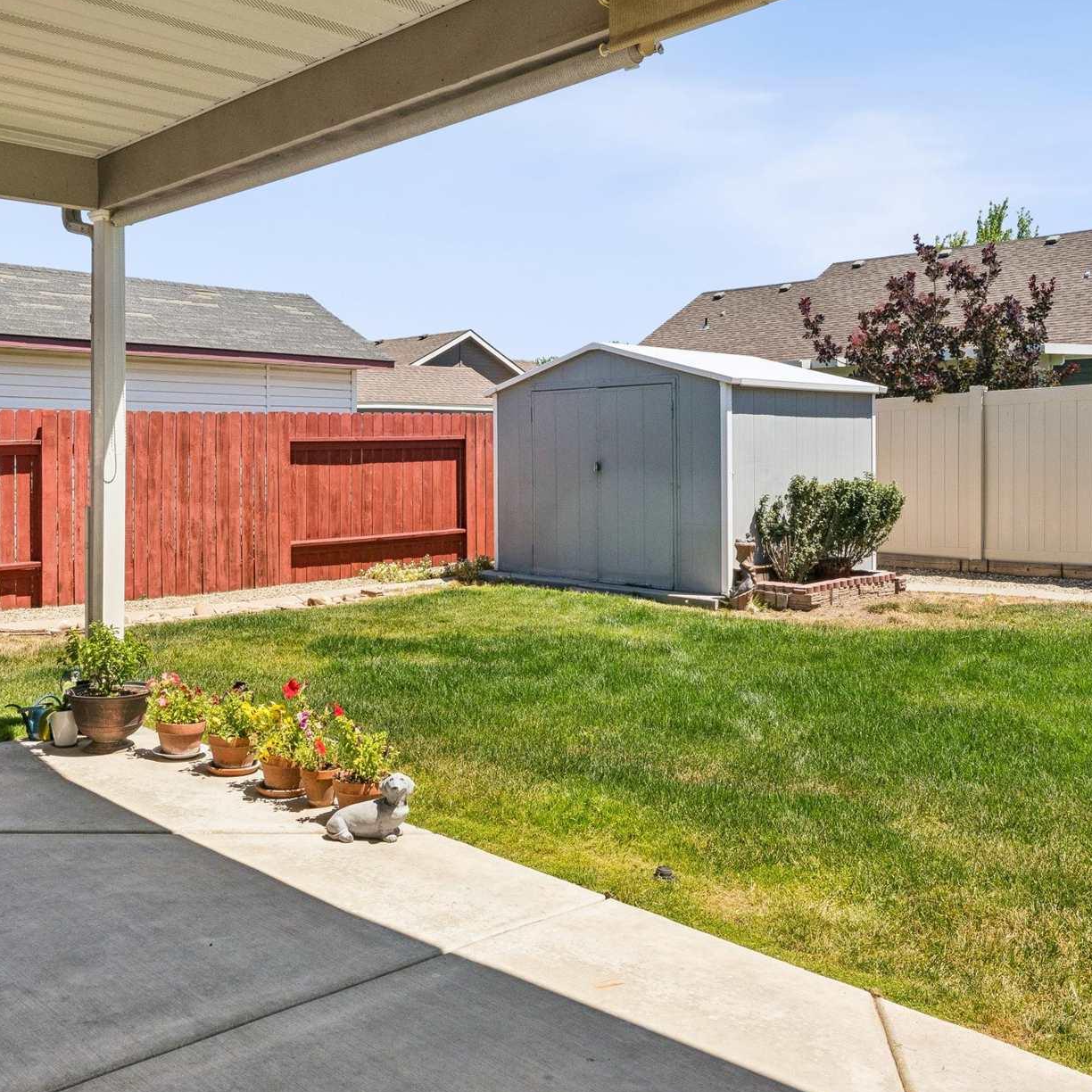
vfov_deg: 48.9
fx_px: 1195
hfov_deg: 49.1
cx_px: 510
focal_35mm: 33
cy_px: 462
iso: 400
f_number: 13
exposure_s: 1/320
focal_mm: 15.7
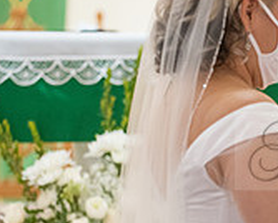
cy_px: 151
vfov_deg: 3.9
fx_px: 3311
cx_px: 380
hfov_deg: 4.8
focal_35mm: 402
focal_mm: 120
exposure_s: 1/160
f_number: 2.8
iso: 2000
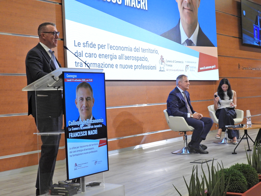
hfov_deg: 34.9
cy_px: 98
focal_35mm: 55
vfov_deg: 26.6
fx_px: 415
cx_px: 130
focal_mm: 9.8
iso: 800
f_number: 3.5
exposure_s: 1/125
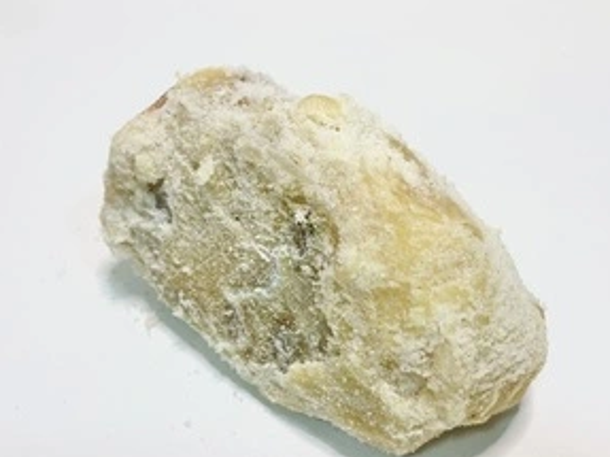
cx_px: 319
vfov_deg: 36.6
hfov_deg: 47.9
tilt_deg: -47.7
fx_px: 687
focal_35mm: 39
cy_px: 281
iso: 32
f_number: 1.8
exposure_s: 1/100
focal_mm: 3.99
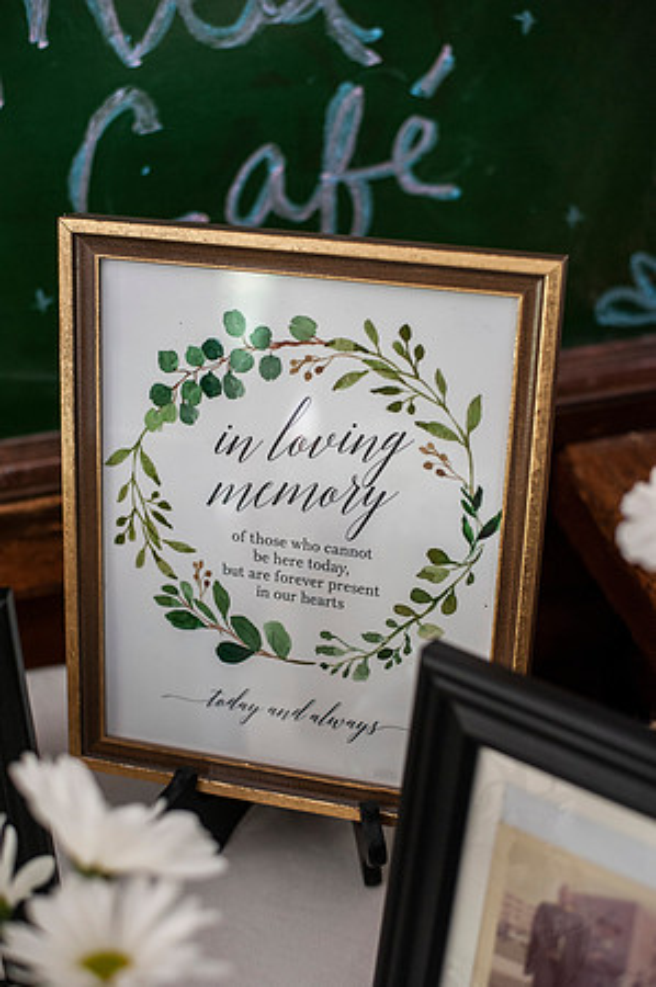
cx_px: 328
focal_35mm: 50
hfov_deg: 26.9
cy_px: 494
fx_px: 1370
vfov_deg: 39.6
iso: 1600
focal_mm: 50
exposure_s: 1/125
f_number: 2.8
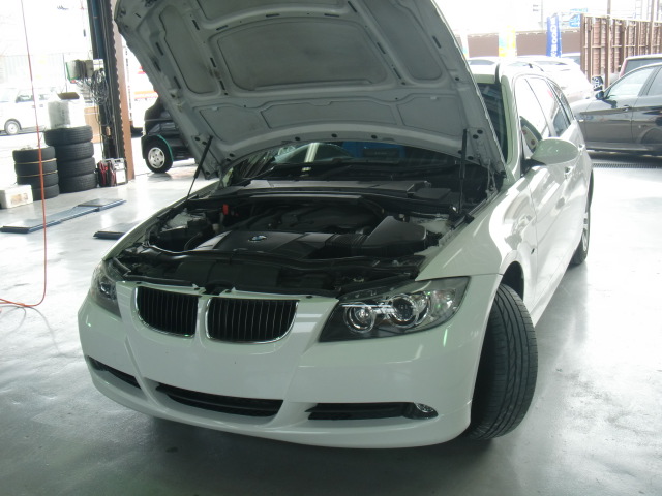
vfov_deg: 37.7
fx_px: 727
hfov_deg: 49.0
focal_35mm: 38
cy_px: 248
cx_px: 331
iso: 64
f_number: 3.9
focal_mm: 6.66
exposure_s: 1/60
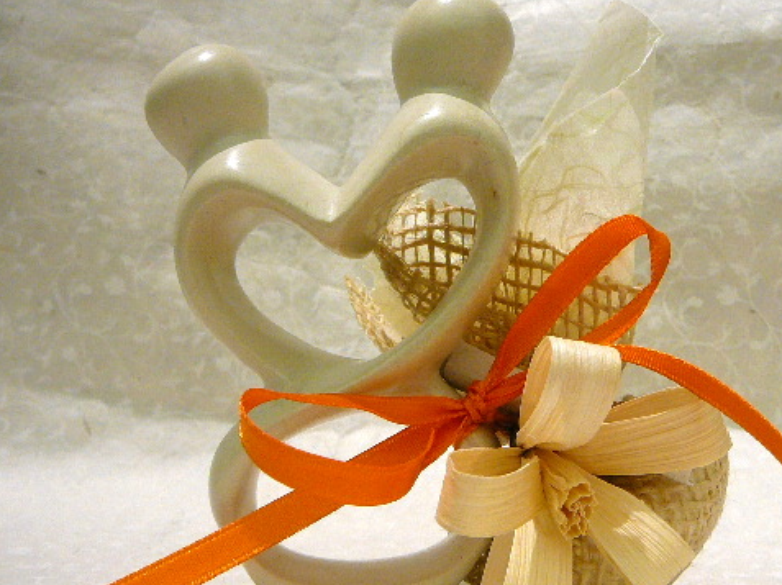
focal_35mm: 47
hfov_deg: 40.2
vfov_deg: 30.8
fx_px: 1061
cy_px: 349
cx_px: 490
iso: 200
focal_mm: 5.2
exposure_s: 1/40
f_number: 2.8
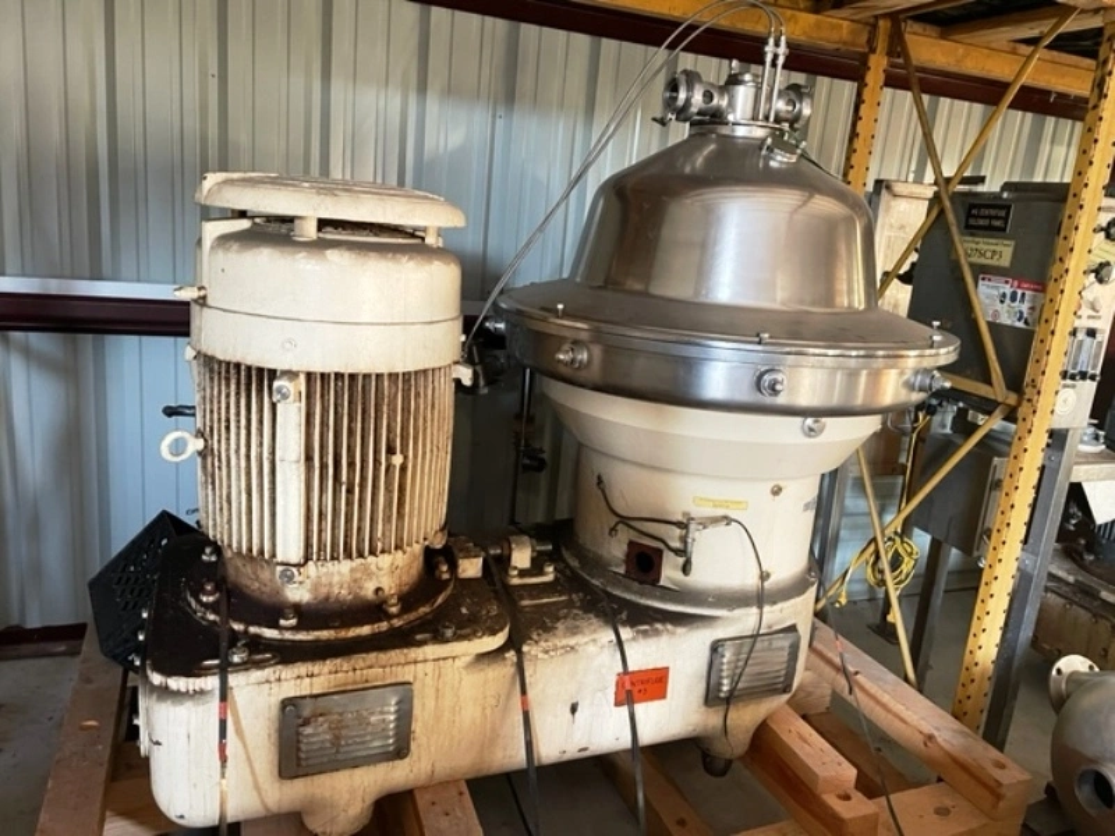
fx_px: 837
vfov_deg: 53.1
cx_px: 558
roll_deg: -5.5
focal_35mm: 26
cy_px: 418
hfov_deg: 67.3
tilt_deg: -13.5
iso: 500
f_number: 1.6
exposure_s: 1/60
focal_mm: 4.2
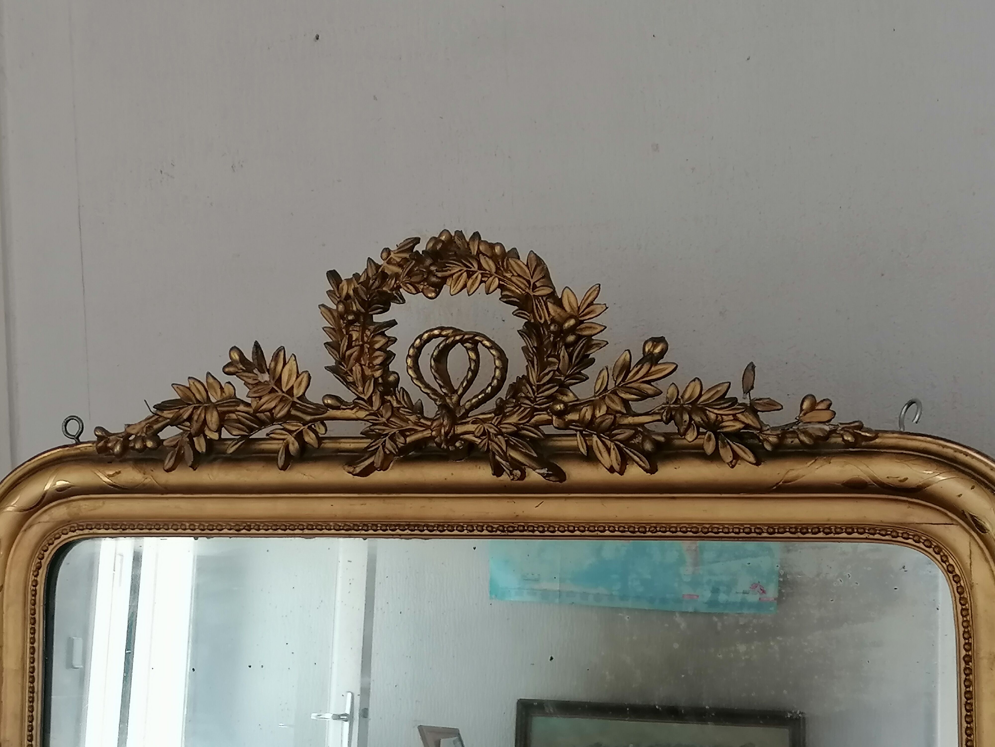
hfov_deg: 29.8
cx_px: 498
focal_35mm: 65
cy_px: 374
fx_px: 1868
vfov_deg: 22.6
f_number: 1.8
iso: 64
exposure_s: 1/50
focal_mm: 5.3
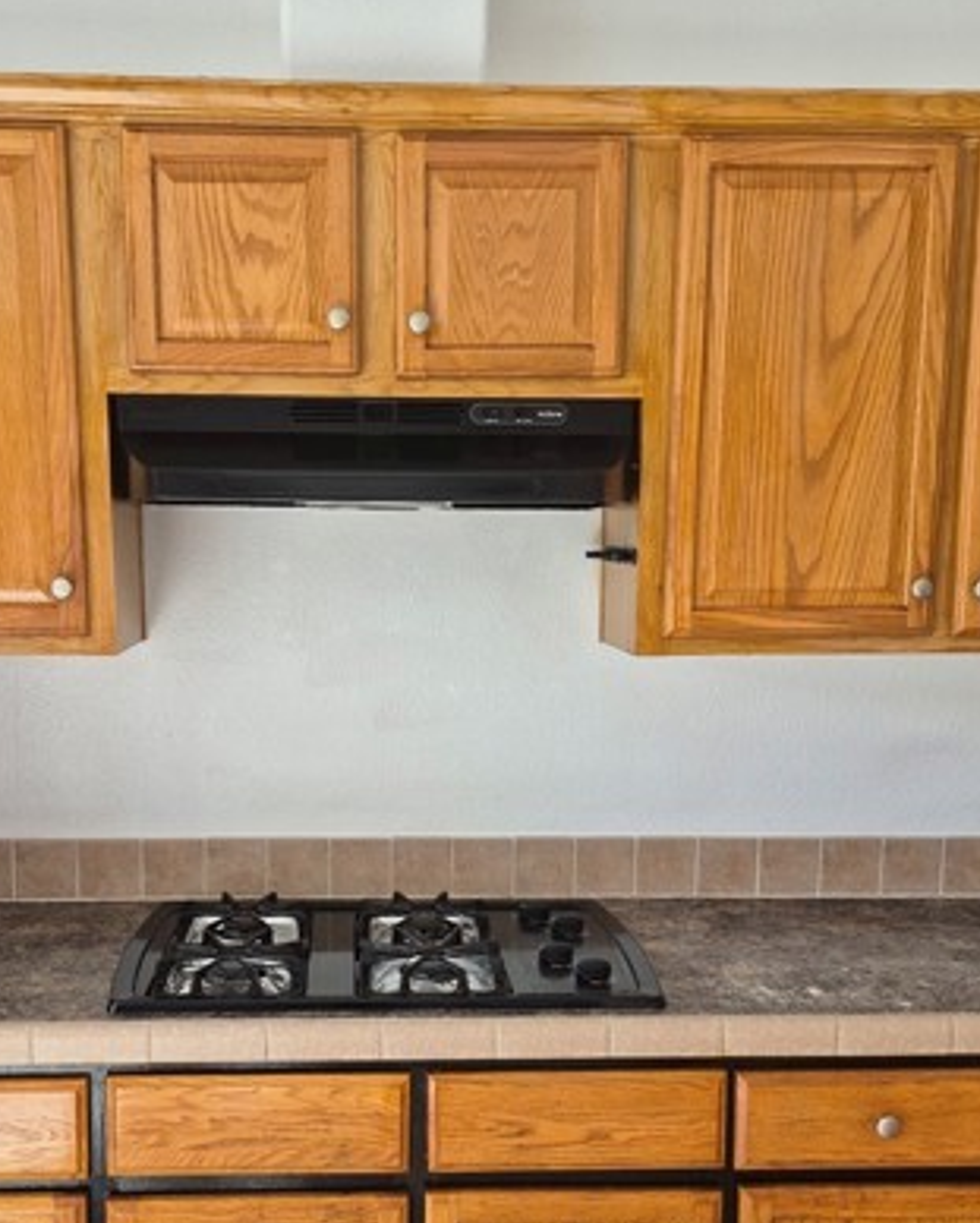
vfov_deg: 48.7
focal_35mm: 37
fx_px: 1340
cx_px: 403
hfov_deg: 40.0
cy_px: 738
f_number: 1.8
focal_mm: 5.4
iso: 125
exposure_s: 1/359
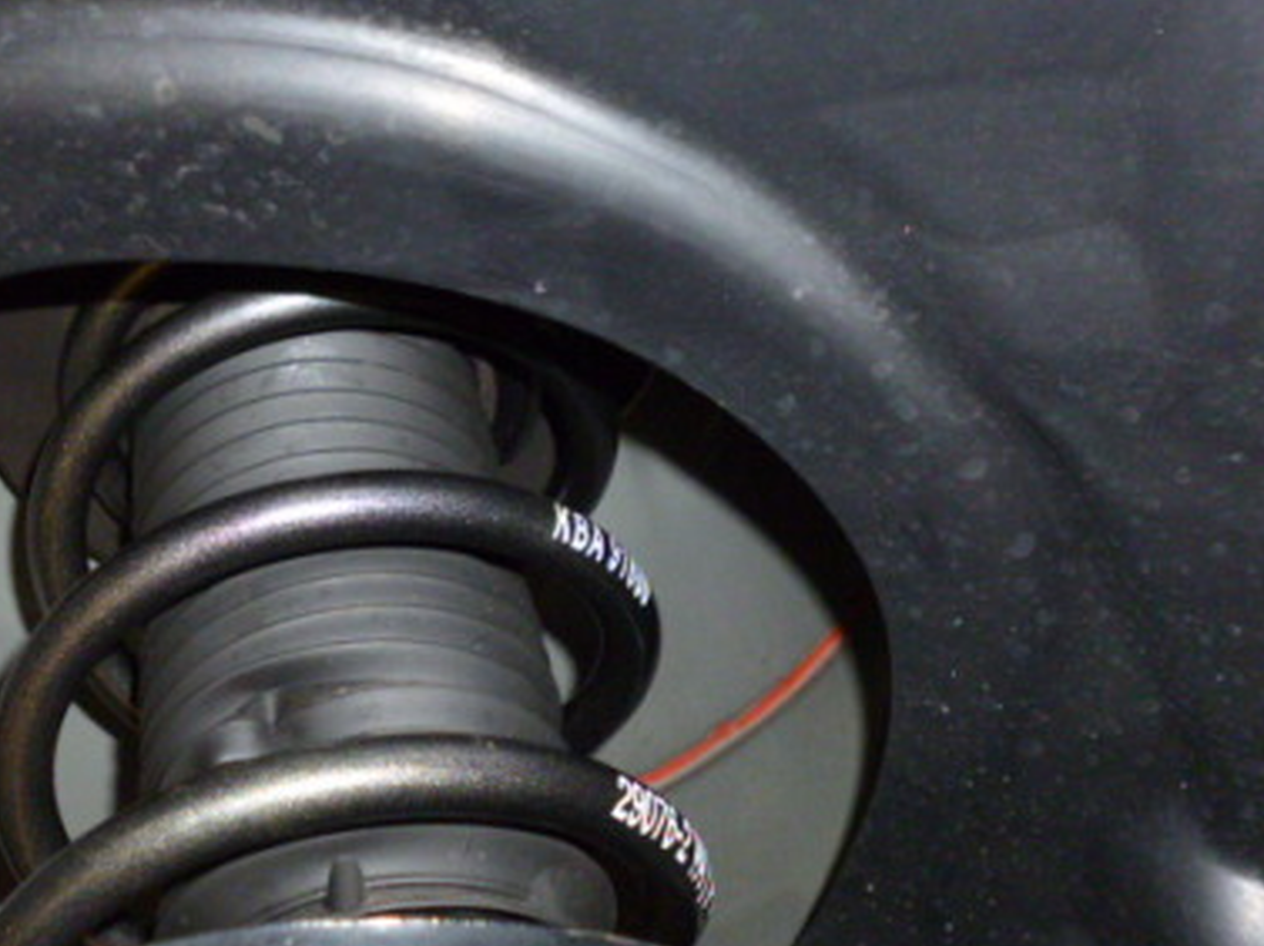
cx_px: 469
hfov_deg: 41.8
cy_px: 569
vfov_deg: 32.0
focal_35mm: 45
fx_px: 1642
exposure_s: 1/60
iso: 400
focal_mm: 5.7
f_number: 2.9
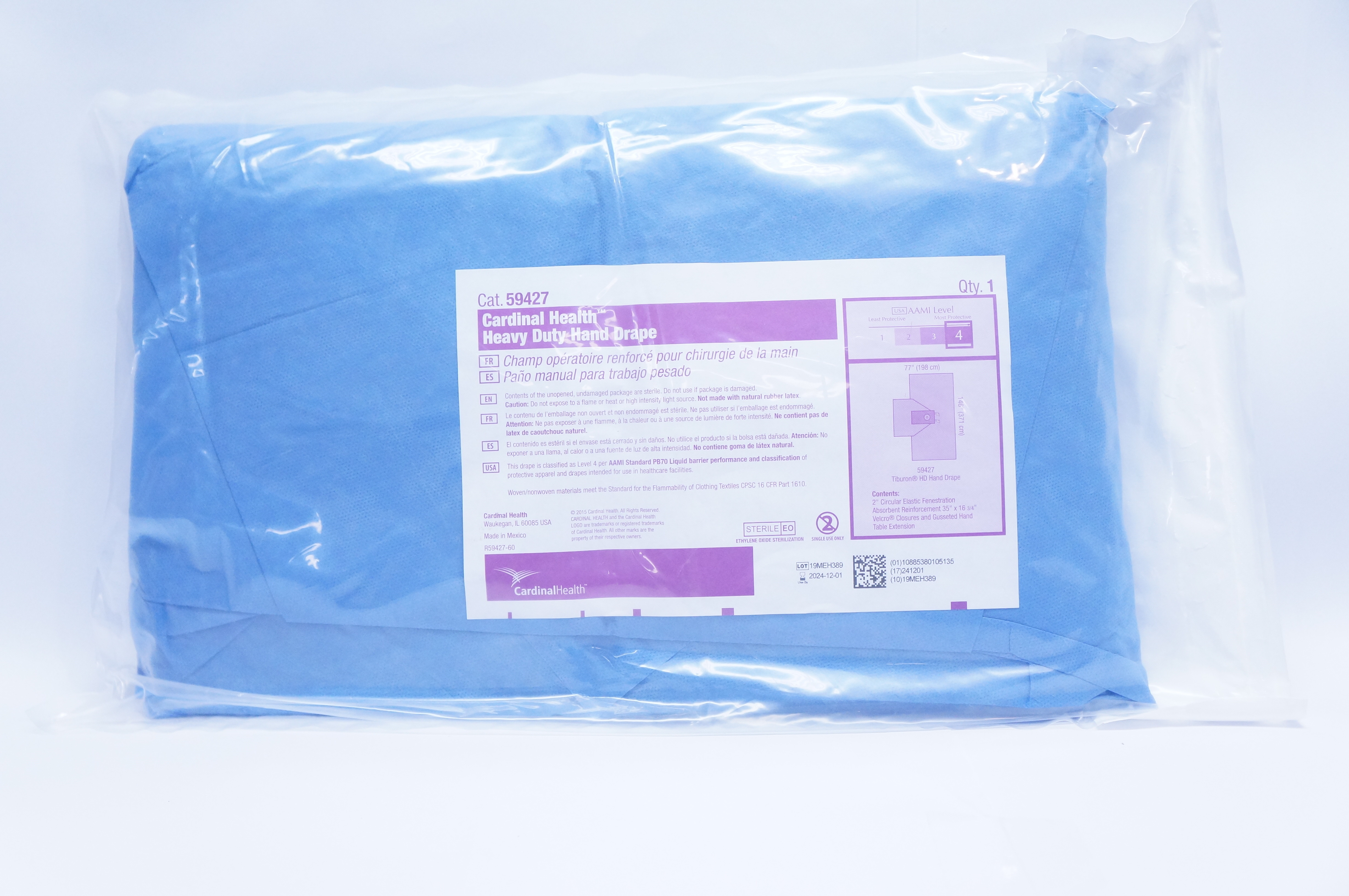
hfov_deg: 53.2
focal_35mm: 36
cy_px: 448
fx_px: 1348
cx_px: 674
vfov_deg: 36.8
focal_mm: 24
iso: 1600
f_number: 4
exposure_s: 1/200
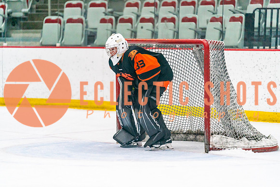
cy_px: 94
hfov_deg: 10.3
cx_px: 140
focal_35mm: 200
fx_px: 1556
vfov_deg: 6.9
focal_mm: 200
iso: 3200
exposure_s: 1/1250
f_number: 2.8
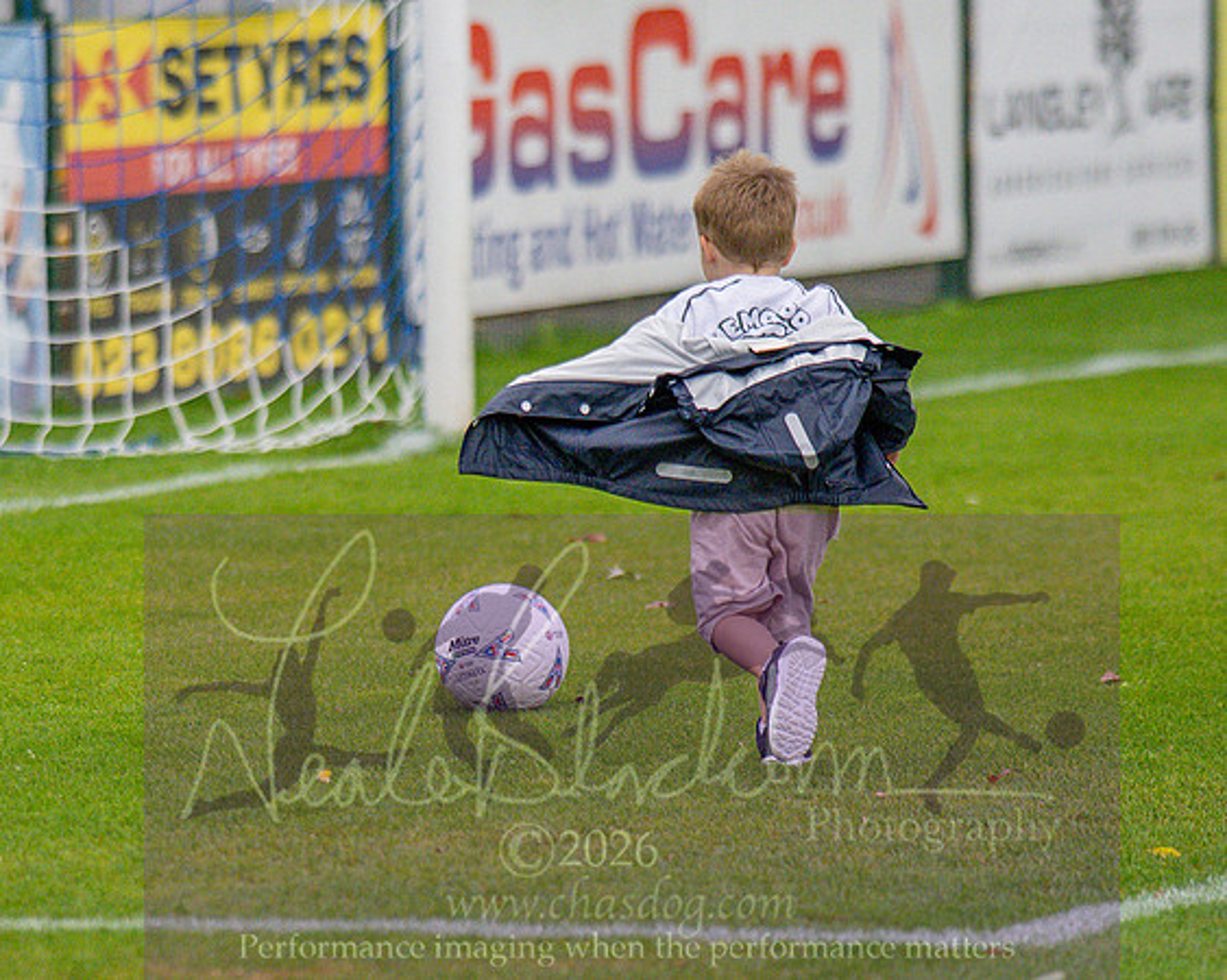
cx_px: 314
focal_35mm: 419
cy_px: 522
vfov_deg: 3.7
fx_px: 15201
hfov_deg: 4.6
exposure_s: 1/10000
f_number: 1.8
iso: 1000
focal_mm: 135
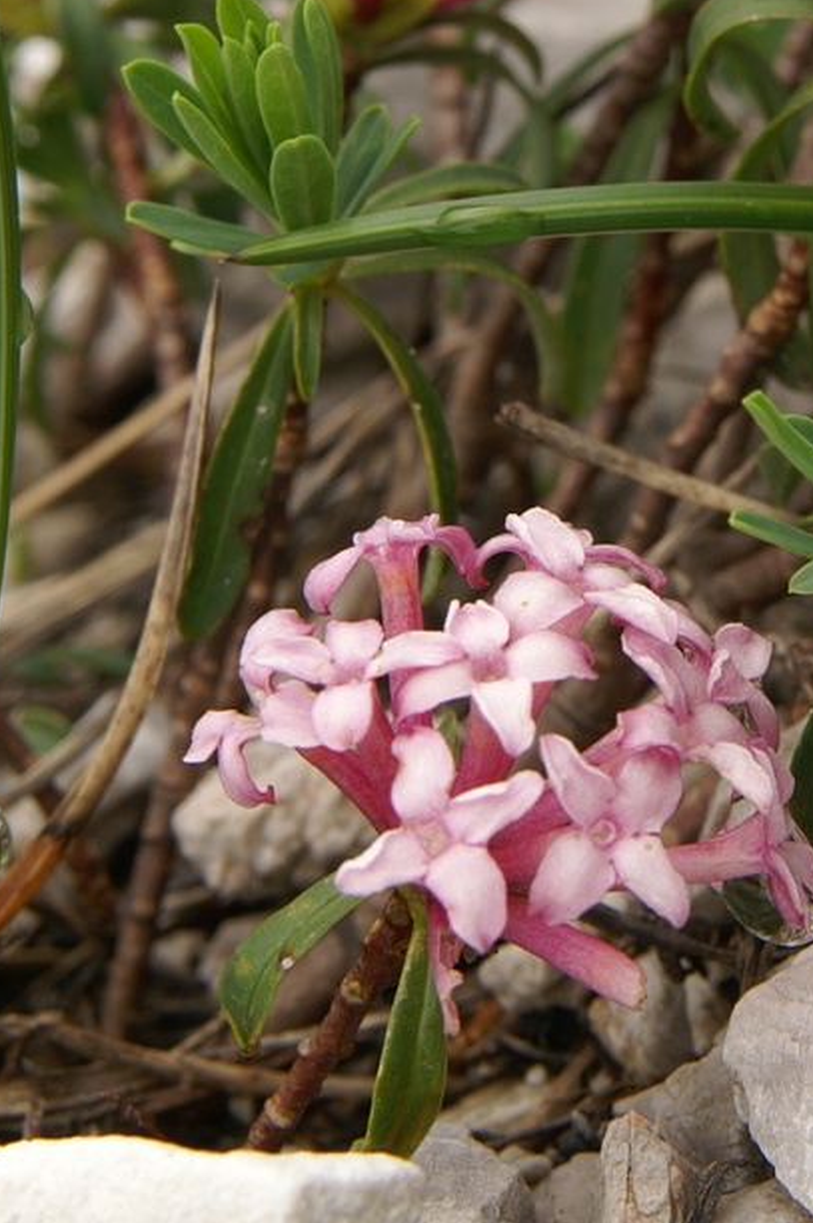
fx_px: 6990
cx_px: 741
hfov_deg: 6.6
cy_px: 186
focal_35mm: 206
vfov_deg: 10.0
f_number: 14
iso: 100
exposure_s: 1/40
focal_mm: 70
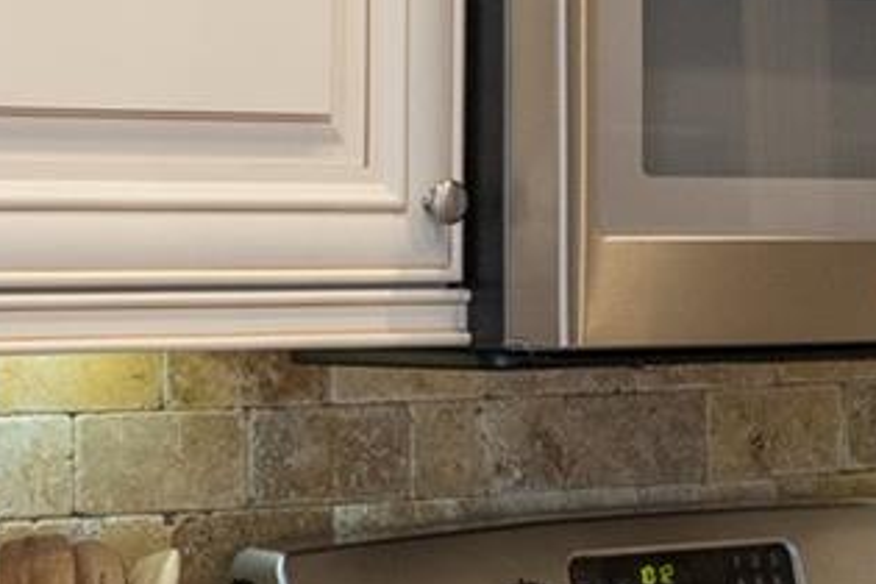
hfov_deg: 11.4
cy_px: 261
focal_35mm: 178
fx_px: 4331
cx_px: 857
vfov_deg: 7.7
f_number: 2.8
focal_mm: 35
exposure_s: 1/350
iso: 1250
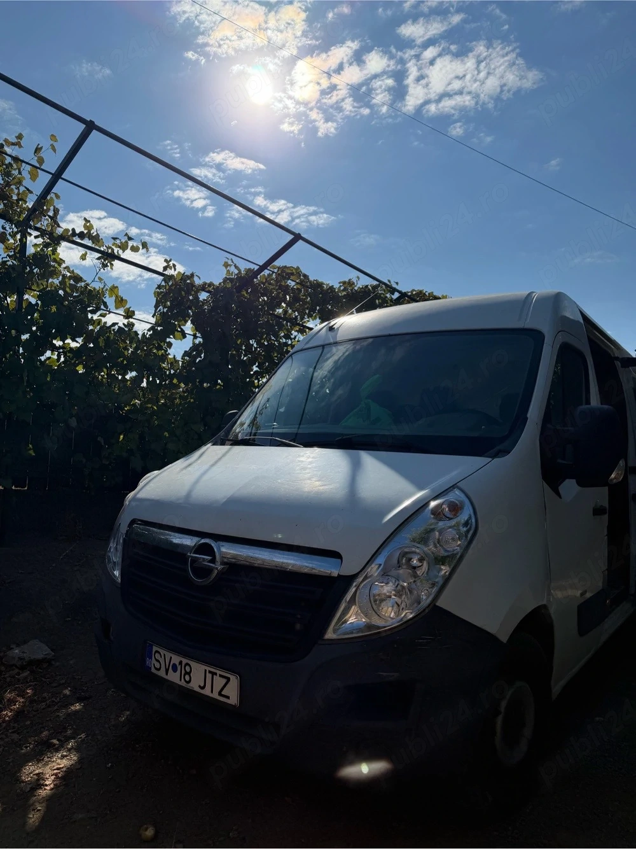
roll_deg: -1.8
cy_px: 424
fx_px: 588
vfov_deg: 71.6
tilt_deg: +4.6
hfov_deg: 56.8
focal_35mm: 24
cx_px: 318
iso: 80
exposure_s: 1/11905
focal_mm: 6.76
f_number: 1.78
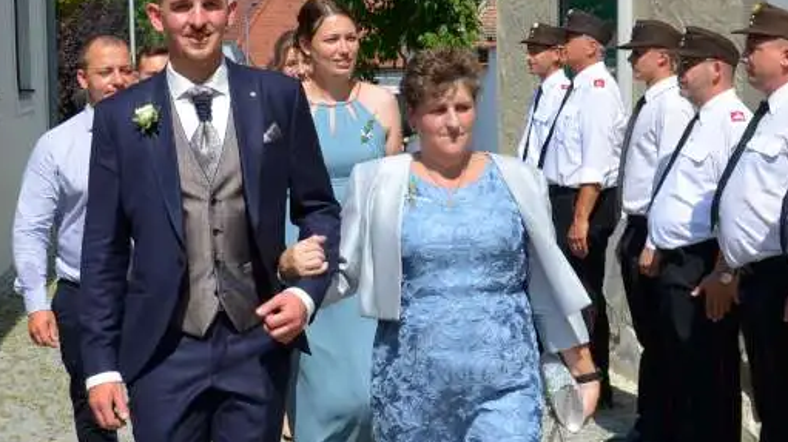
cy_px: 257
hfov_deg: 26.2
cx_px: 349
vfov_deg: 14.9
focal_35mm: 81
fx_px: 1692
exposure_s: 1/500
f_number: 8
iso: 160
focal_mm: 22
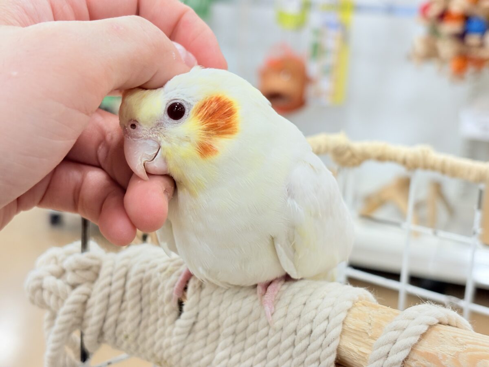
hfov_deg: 36.8
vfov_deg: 28.0
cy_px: 184
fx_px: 735
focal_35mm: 52
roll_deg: -2.9
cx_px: 244
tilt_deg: -12.9
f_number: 1.6
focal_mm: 5.96
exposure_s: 1/50
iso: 50
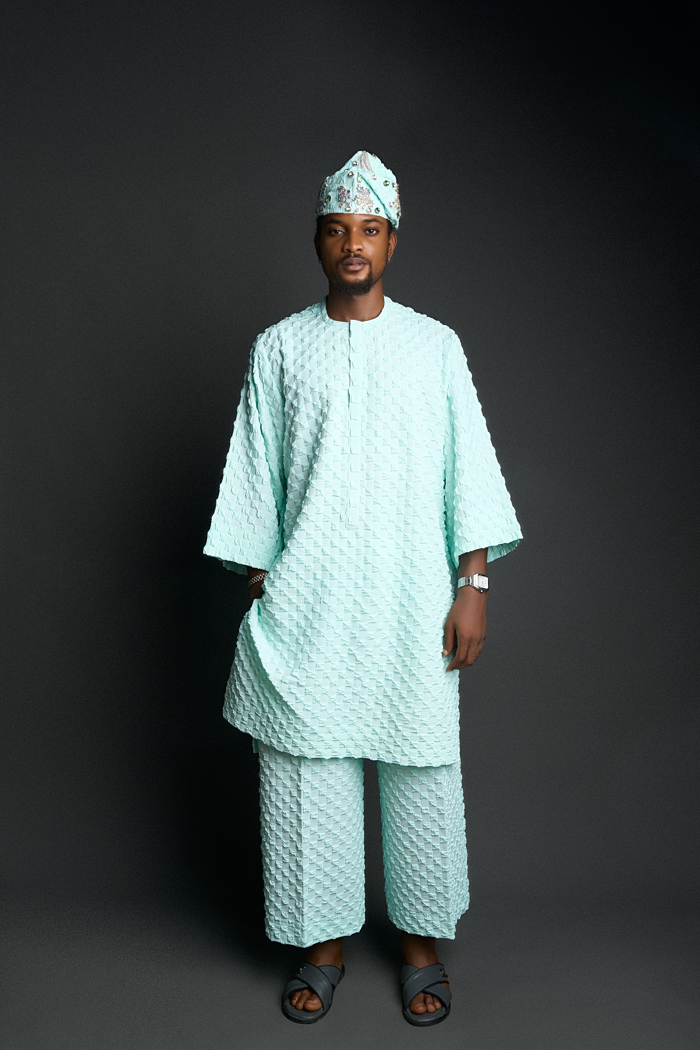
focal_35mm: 36
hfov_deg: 36.9
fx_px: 1050
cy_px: 525
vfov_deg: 53.1
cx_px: 350
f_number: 4.5
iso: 250
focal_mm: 24
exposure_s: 1/125
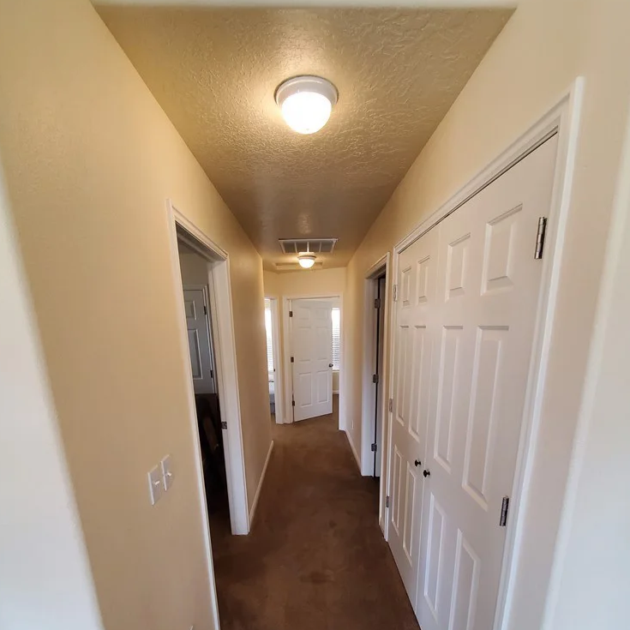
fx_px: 329
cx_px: 316
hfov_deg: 87.4
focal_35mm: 16
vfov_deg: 84.8
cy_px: 413
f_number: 2.2
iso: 250
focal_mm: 1.8
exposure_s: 1/60
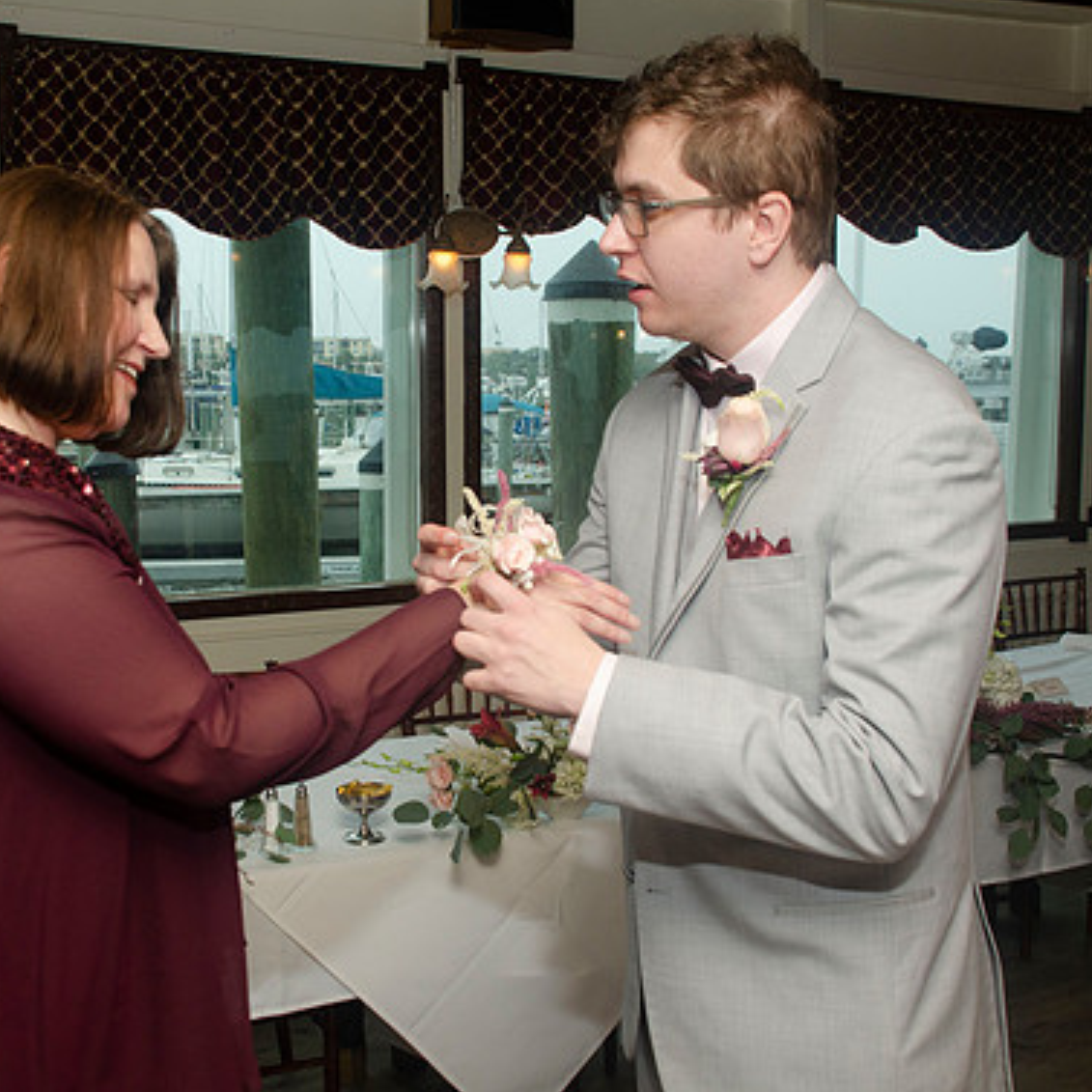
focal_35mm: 43
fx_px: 1535
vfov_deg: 39.2
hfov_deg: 39.0
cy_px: 539
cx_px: 449
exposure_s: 1/80
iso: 400
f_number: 5.6
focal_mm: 22
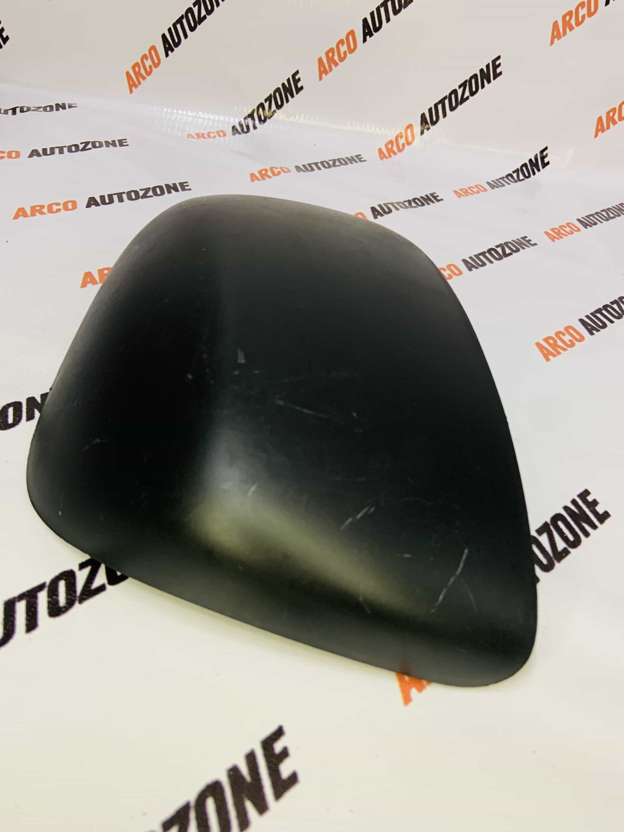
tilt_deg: -39.8
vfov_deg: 67.3
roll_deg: -10.5
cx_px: 312
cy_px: 416
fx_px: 625
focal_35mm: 26
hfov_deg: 53.1
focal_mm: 4.25
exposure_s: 1/50
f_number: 1.8
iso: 100
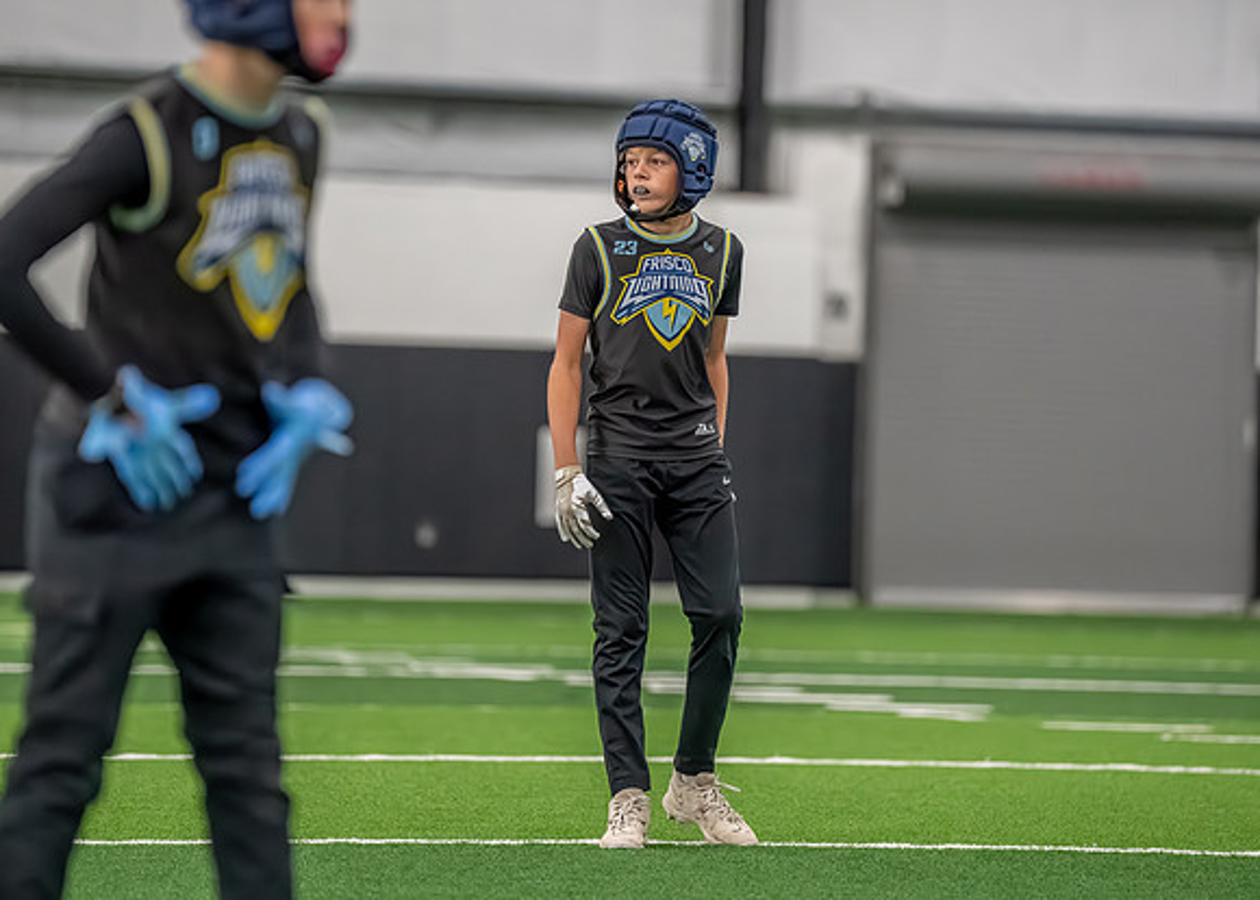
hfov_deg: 10.2
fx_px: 7037
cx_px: 630
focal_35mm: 197
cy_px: 371
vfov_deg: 7.3
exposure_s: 1/1000
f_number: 2.8
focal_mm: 157
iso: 6400
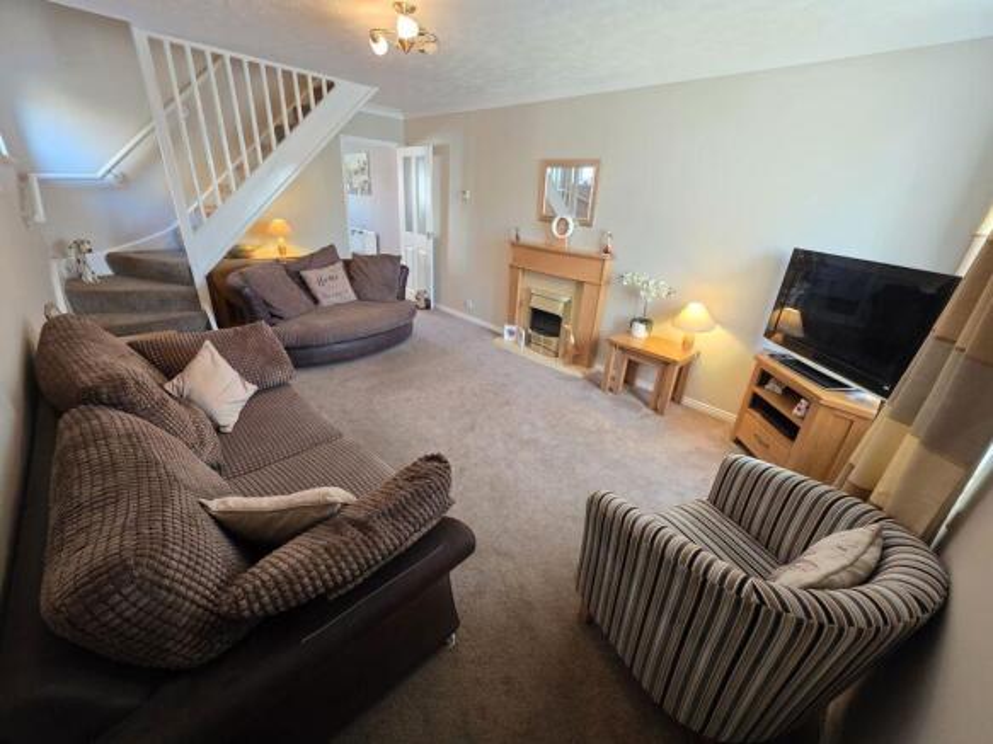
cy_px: 372
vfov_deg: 89.9
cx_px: 496
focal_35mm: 13
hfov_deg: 106.2
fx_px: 373
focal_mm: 2.2
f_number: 1.9
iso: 500
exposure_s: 1/50
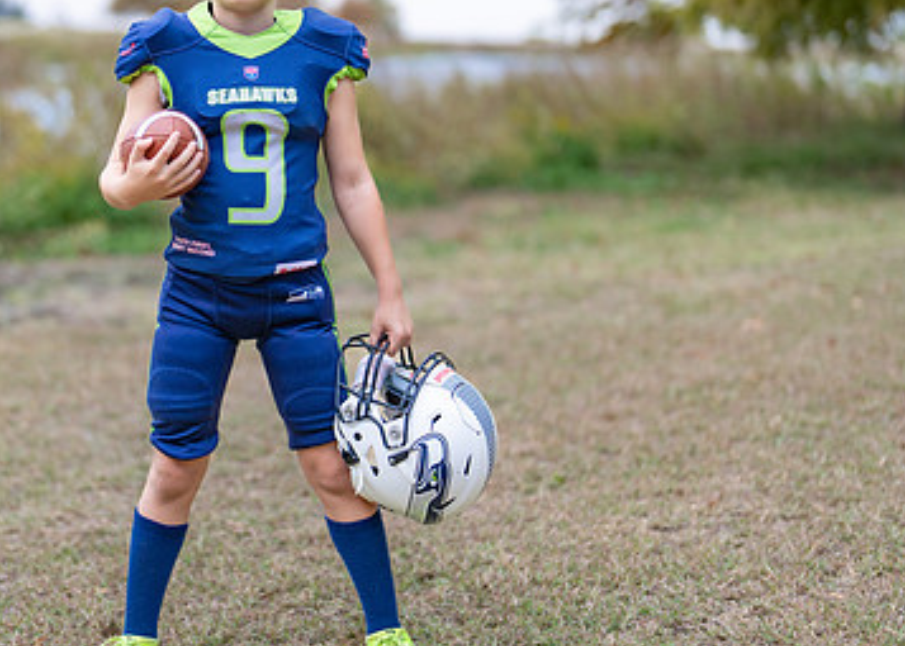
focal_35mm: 85
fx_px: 2185
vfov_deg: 16.8
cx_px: 259
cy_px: 256
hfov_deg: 23.2
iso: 100
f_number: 1.2
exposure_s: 1/500
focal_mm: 50
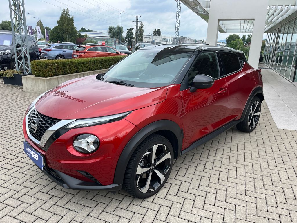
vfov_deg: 53.1
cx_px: 148
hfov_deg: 67.3
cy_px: 112
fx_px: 223
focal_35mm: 26
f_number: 1.6
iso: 50
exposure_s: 1/1106
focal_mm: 5.1
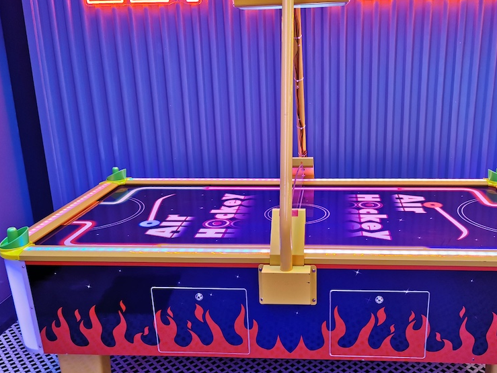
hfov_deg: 49.8
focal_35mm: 37
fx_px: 531
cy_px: 197
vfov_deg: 38.7
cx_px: 296
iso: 100
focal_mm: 5.56
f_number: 1.6
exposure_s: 1/100
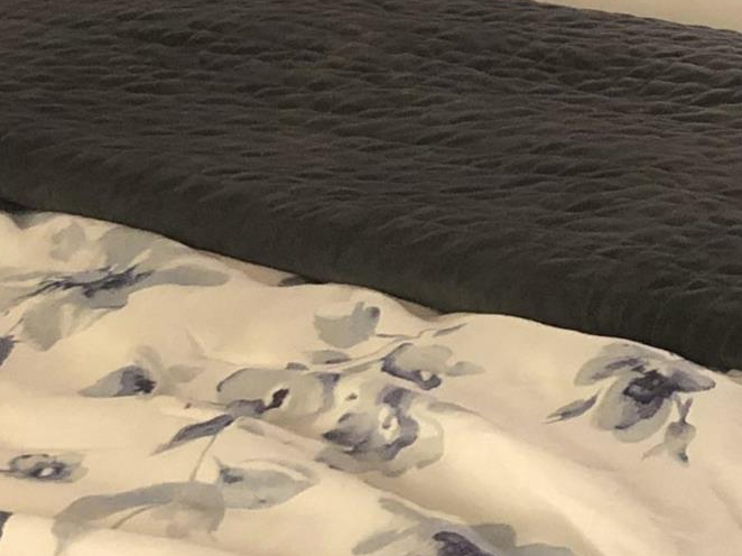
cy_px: -24
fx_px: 2786
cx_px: 870
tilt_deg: -15.7
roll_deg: +2.5
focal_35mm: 130
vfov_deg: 11.3
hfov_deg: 14.7
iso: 100
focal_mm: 3.99
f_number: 1.8
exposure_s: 1/4
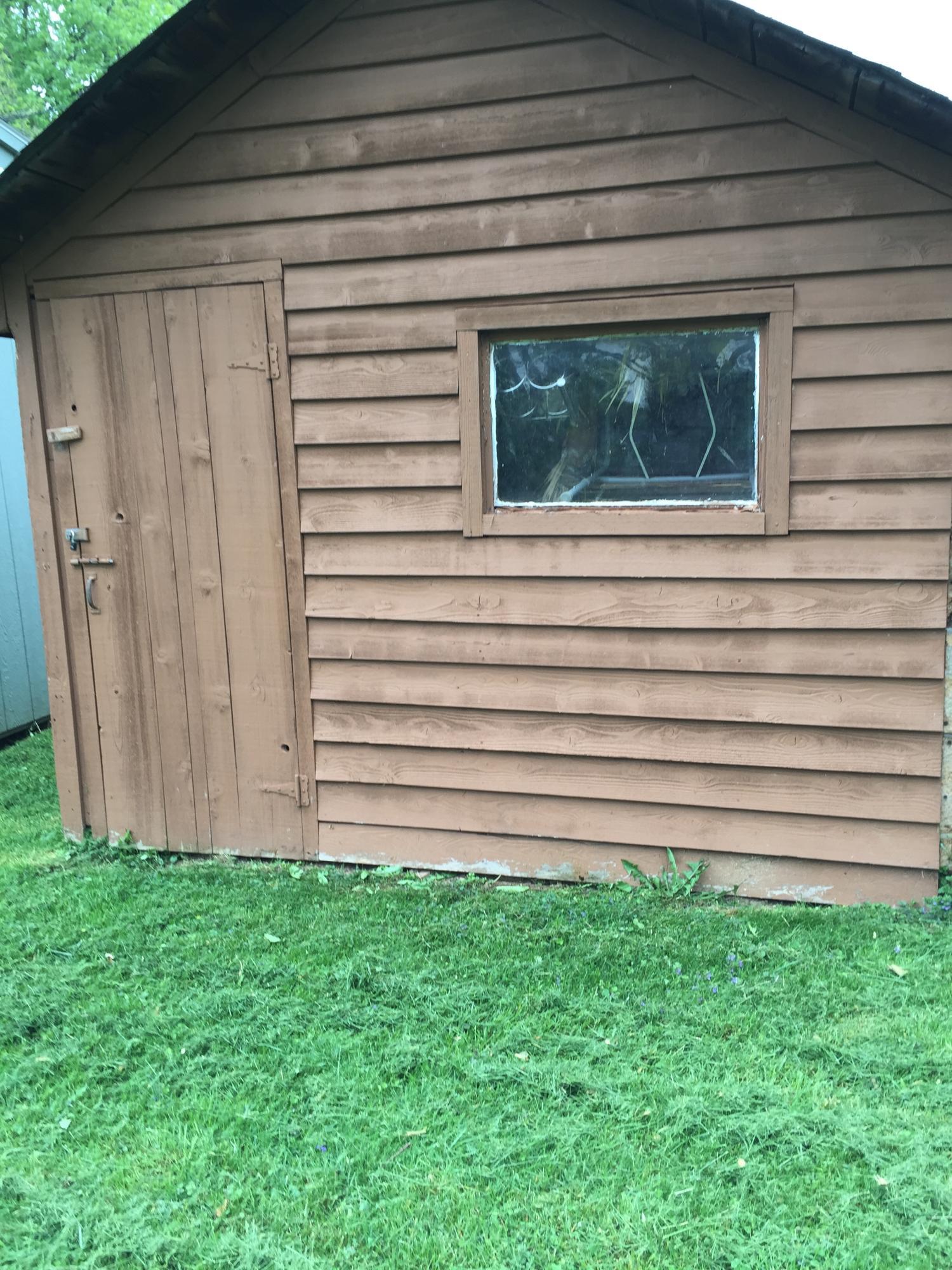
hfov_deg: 48.2
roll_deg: +3.2
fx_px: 1063
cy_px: 635
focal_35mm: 29
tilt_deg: -9.1
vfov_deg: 61.7
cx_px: 476
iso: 32
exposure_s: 1/100
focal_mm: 4.15
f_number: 2.2
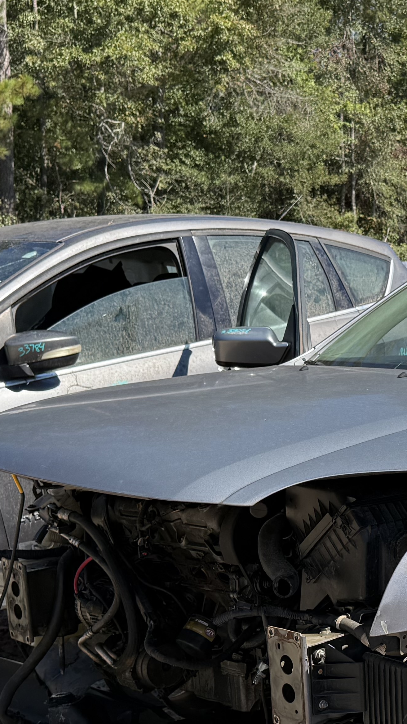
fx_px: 1228
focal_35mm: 64
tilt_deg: -4.0
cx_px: 551
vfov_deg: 32.4
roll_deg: +0.1
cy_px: 510
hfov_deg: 17.5
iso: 80
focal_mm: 6.76
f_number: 1.78
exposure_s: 1/3021
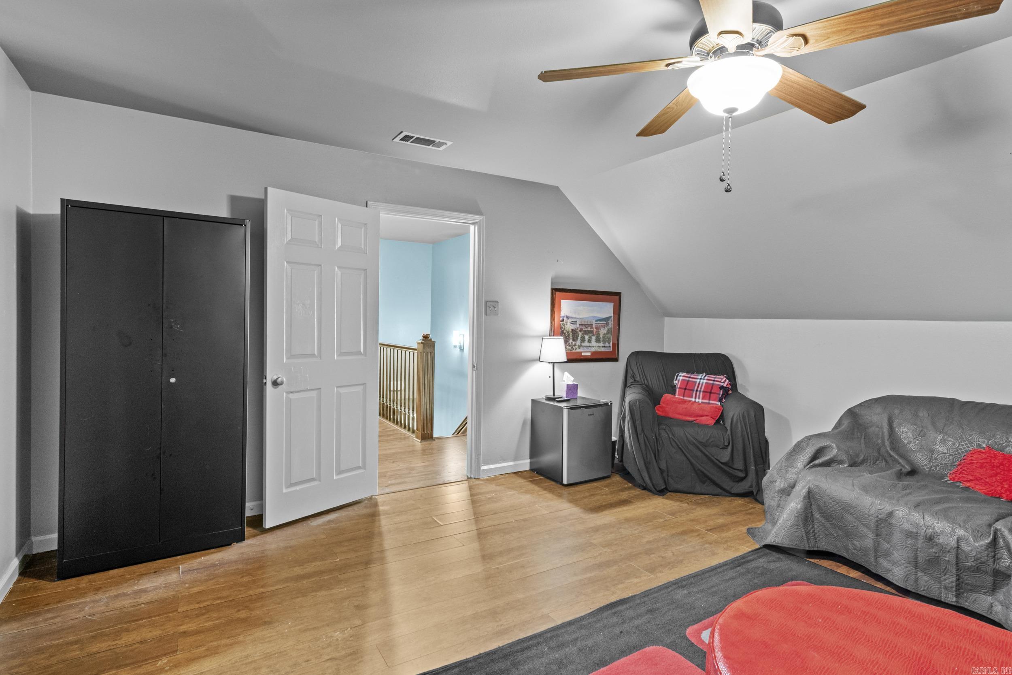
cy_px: 338
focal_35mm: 18
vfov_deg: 67.4
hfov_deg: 90.0
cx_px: 506
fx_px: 506
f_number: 7.1
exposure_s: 6.5
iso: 400
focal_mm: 12
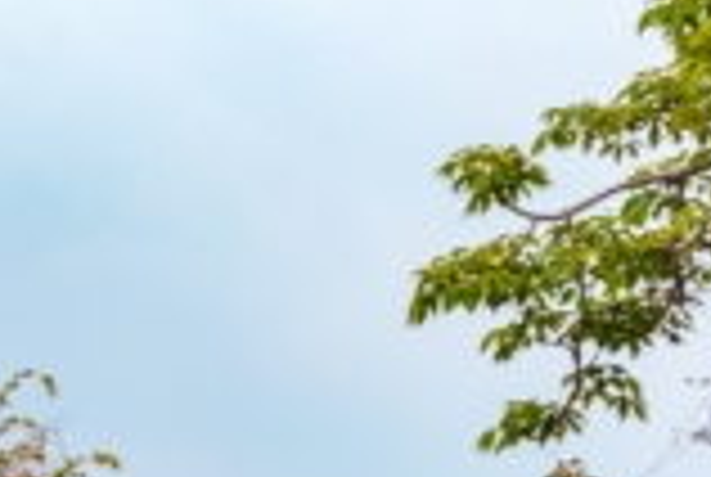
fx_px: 3997
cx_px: -252
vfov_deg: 6.8
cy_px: 641
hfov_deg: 9.9
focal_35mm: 202
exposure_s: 1/500
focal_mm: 42.5
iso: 1250
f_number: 5
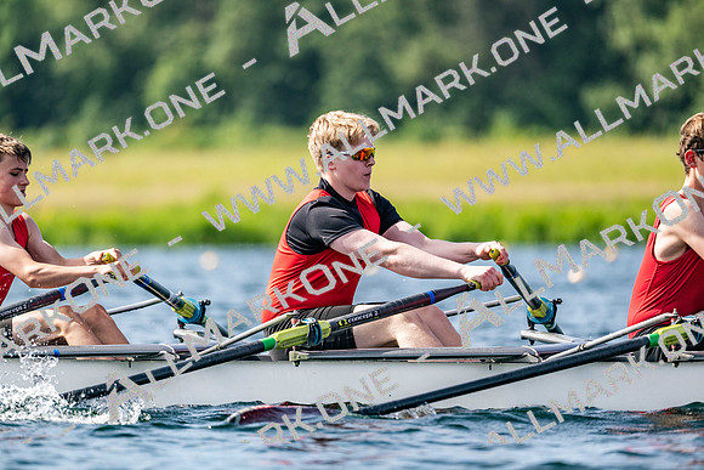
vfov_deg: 3.4
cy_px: 235
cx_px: 352
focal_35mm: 400
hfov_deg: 5.2
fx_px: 7824
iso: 320
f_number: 4.5
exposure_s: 1/2500
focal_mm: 400
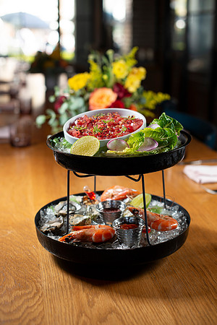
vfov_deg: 39.6
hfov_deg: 27.0
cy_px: 162
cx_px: 108
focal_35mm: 50
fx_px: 452
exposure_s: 1/200
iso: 200
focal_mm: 50
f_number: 3.2
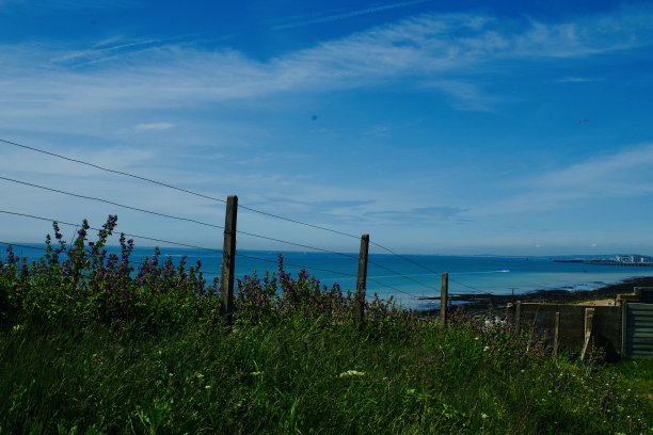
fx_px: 762
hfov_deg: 46.4
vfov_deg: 31.9
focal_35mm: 42
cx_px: 326
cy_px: 218
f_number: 11
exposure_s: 1/200
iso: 100
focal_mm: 28
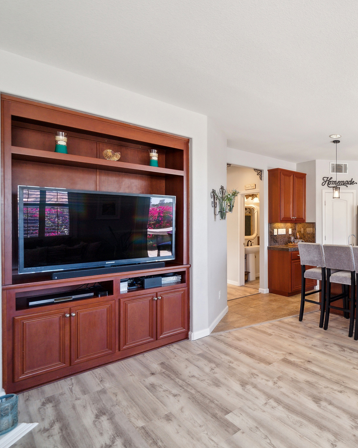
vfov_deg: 80.4
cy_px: 224
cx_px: 334
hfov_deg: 56.8
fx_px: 265
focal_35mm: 20
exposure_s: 1/60
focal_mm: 14
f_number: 4
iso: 400
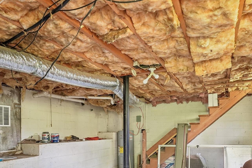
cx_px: 113
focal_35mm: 24
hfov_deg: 73.5
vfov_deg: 50.1
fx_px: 168
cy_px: 133
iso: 400
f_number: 8
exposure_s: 1/2.5
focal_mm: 10
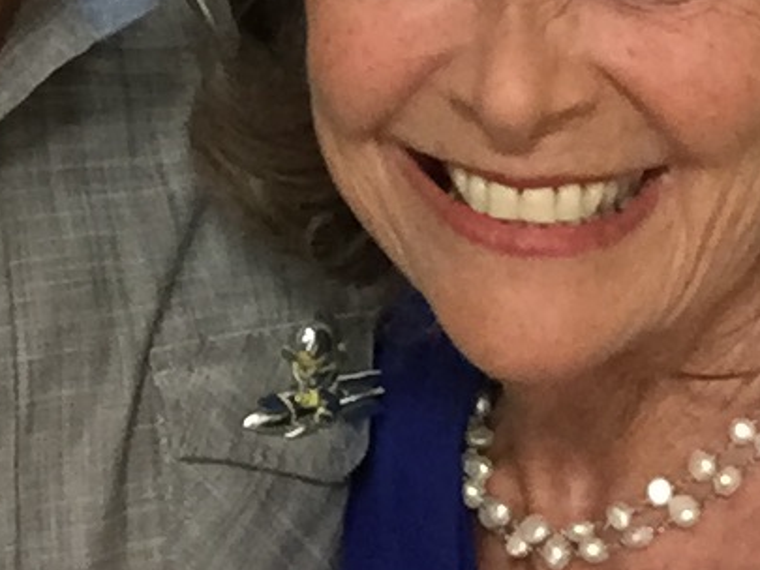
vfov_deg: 14.7
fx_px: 2152
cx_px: 182
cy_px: -69
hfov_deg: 19.9
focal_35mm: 98
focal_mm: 2.65
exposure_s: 1/20
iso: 320
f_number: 2.2
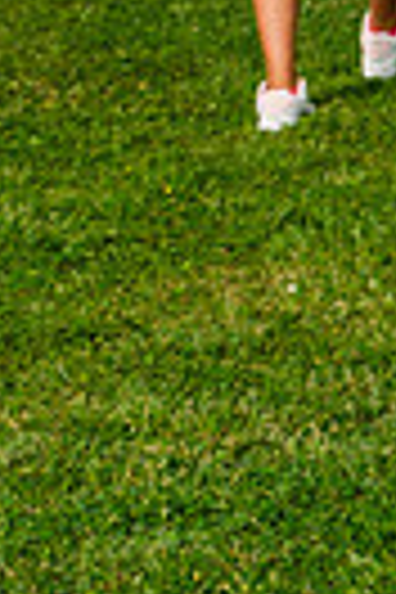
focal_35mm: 363
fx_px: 5989
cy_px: -40
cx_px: 963
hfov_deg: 3.7
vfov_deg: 5.7
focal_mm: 55
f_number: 8
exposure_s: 1/250
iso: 125
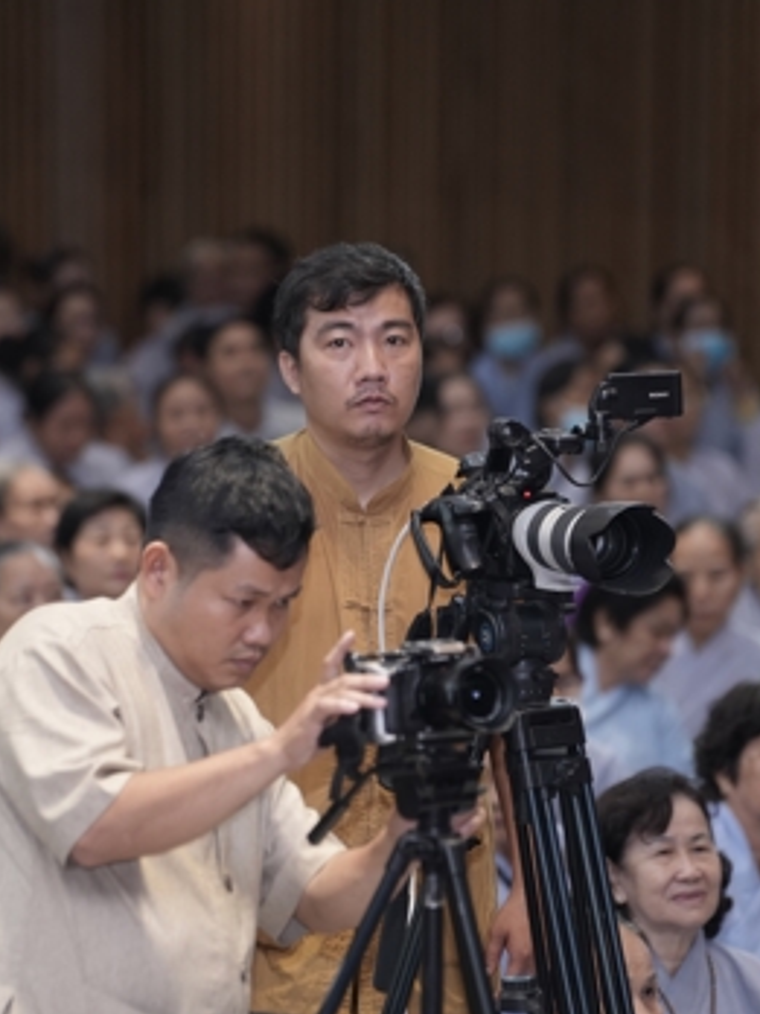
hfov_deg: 5.5
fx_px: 7875
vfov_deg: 7.4
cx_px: 317
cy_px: 593
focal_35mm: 269
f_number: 2.8
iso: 800
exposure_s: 1/160
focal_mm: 150
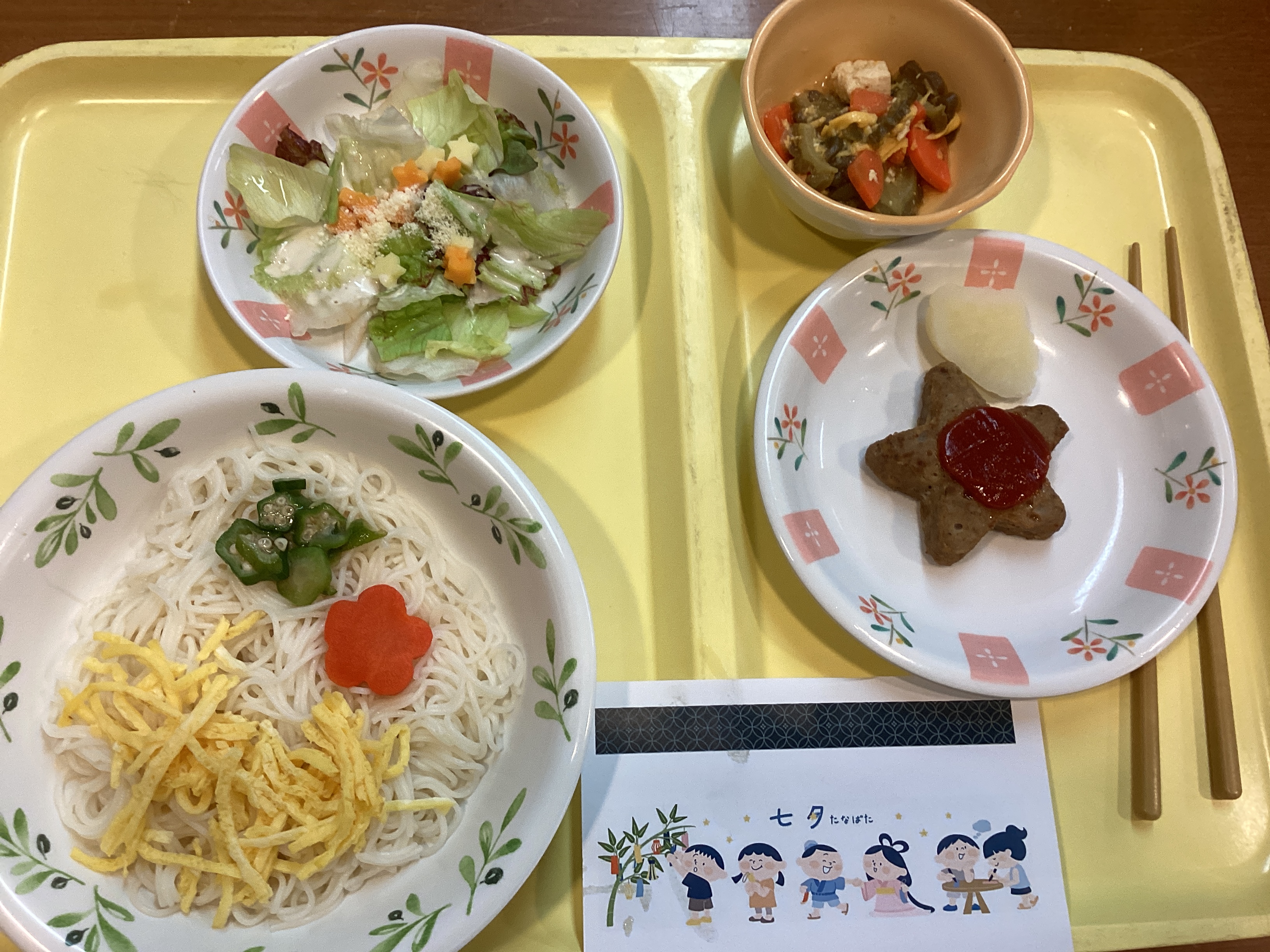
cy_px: 476
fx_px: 1137
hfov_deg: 58.4
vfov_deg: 45.4
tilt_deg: -71.9
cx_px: 635
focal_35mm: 31
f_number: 2.4
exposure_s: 1/100
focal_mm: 3.3
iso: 80
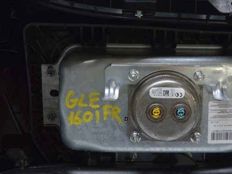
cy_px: 89
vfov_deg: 21.3
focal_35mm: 69
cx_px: 143
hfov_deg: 28.1
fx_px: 462
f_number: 5.6
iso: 400
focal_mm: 38
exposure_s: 1/20
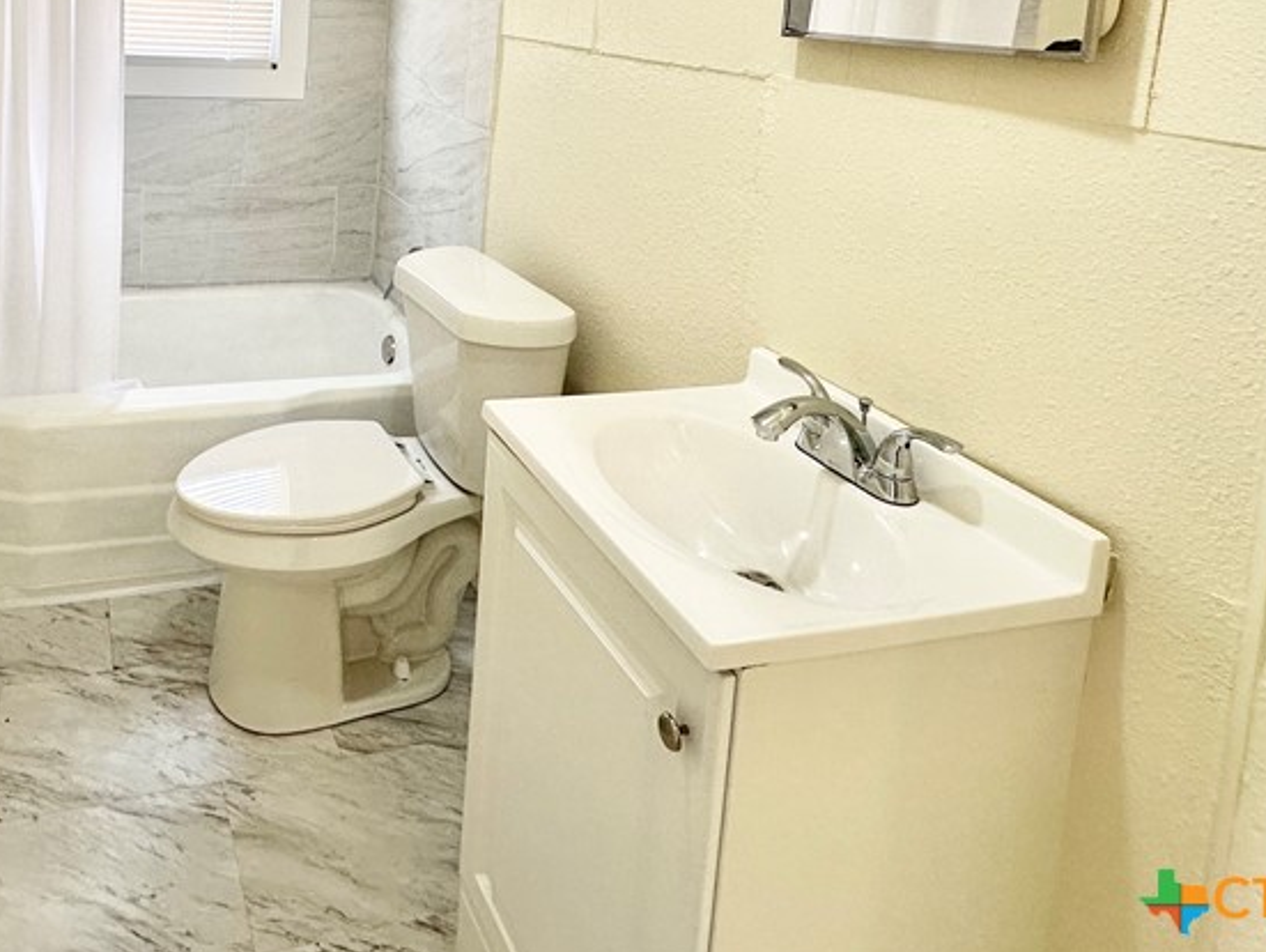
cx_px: 299
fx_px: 952
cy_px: 99
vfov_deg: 47.8
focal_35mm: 26
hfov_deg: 62.9
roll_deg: -3.3
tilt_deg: -5.9
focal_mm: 2.22
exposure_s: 1/120
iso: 160
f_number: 2.2
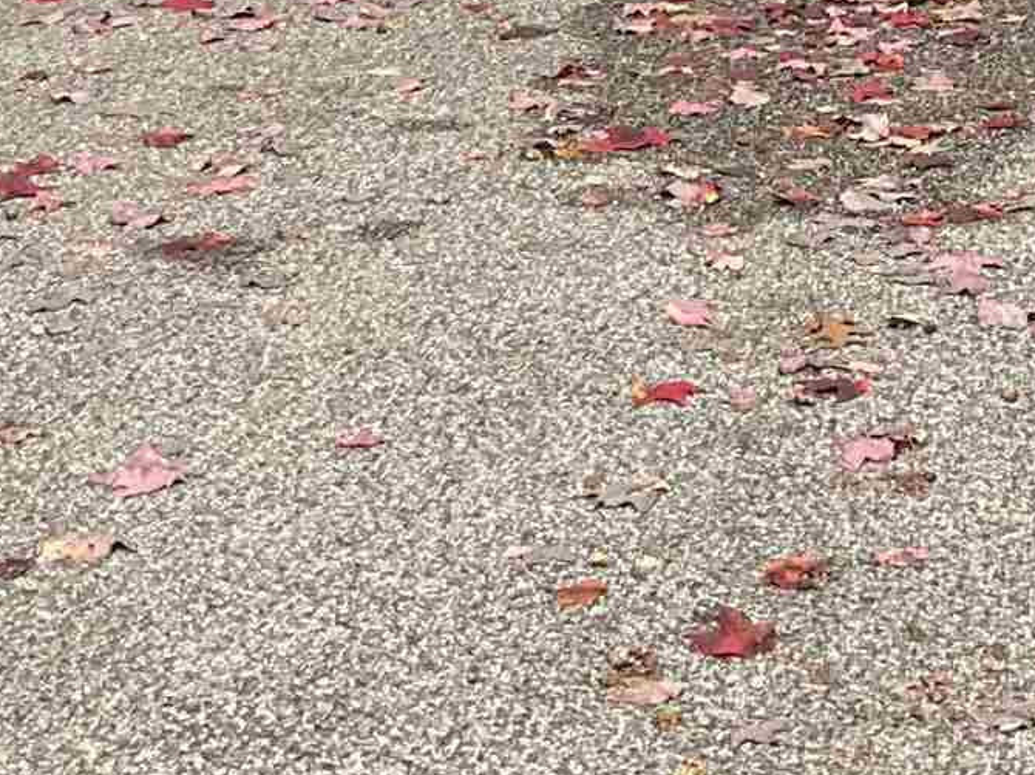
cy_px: -713
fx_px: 3975
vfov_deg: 10.4
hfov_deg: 14.4
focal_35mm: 133
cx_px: 1200
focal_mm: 3
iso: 16
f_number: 1.8
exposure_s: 1/500
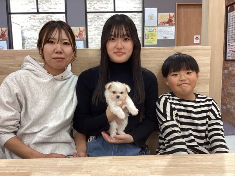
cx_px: 118
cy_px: 88
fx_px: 210
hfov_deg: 58.4
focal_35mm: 31
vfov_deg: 45.4
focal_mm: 3.3
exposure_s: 1/60
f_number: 2.4
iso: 125
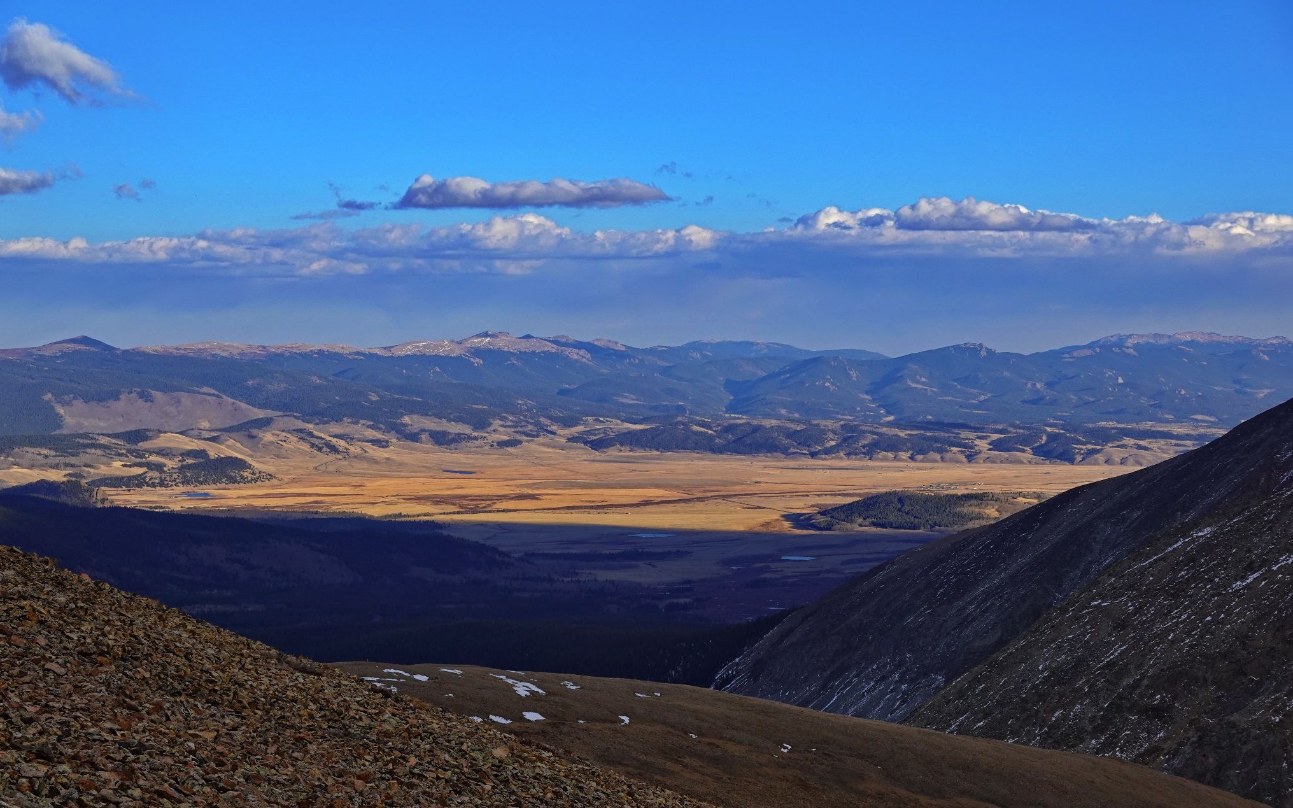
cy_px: 393
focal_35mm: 74
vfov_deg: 17.6
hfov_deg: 27.9
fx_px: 2607
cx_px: 645
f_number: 5.6
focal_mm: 26.37
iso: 100
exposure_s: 1/400
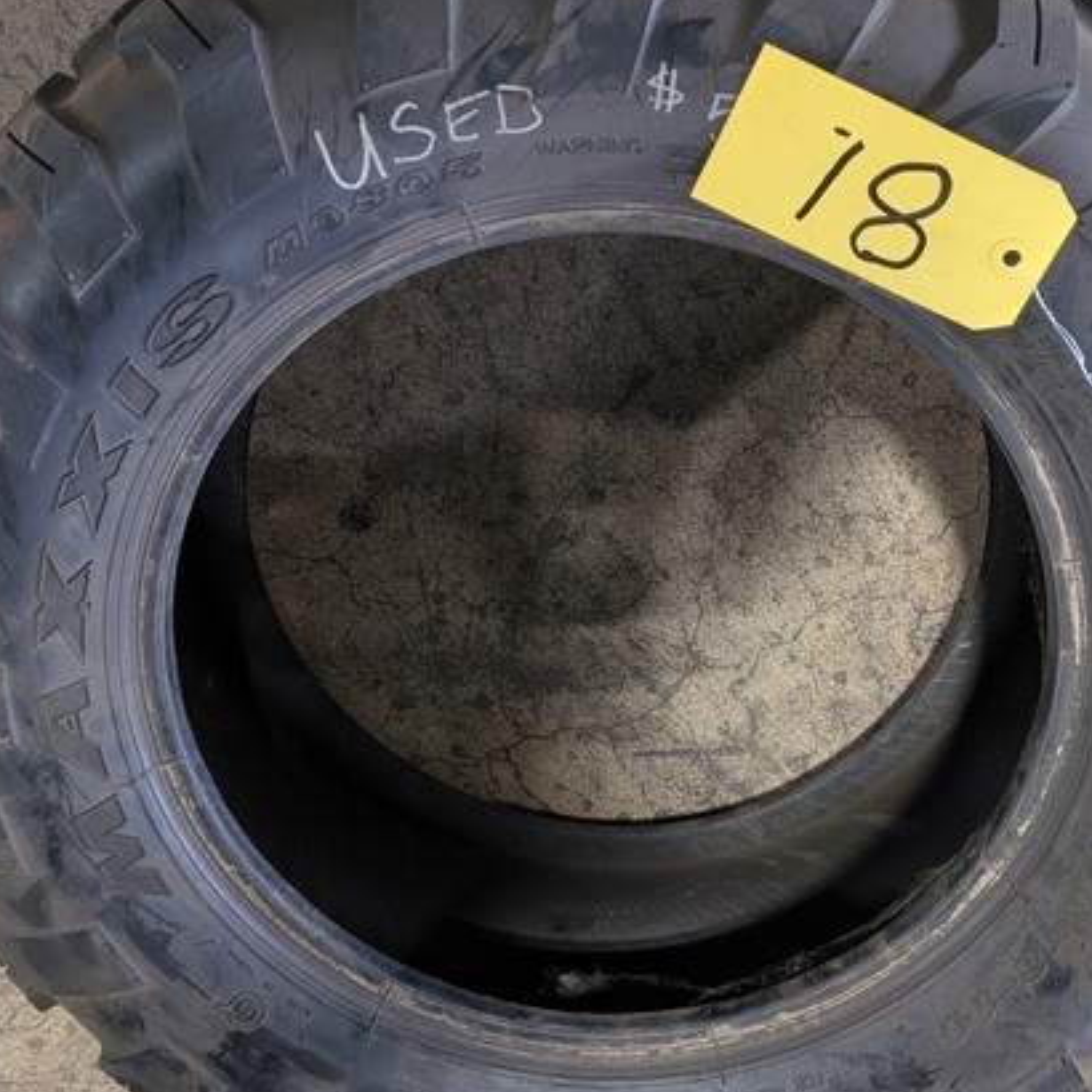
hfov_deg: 32.2
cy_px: 457
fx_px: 1892
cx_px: 527
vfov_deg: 32.1
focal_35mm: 53
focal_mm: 6.9
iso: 78
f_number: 1.68
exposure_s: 1/30
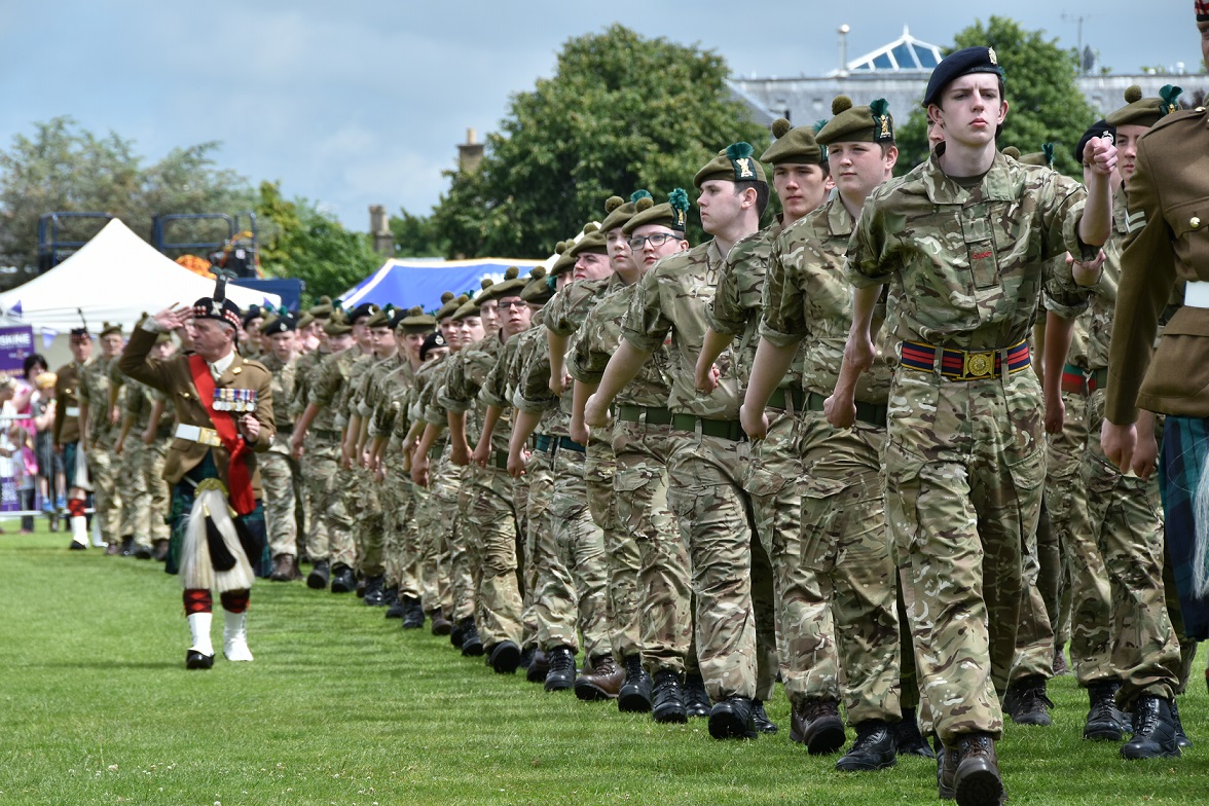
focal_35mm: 195
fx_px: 6548
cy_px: 403
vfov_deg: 7.0
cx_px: 604
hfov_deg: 10.5
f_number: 10
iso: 200
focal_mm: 130
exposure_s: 1/400
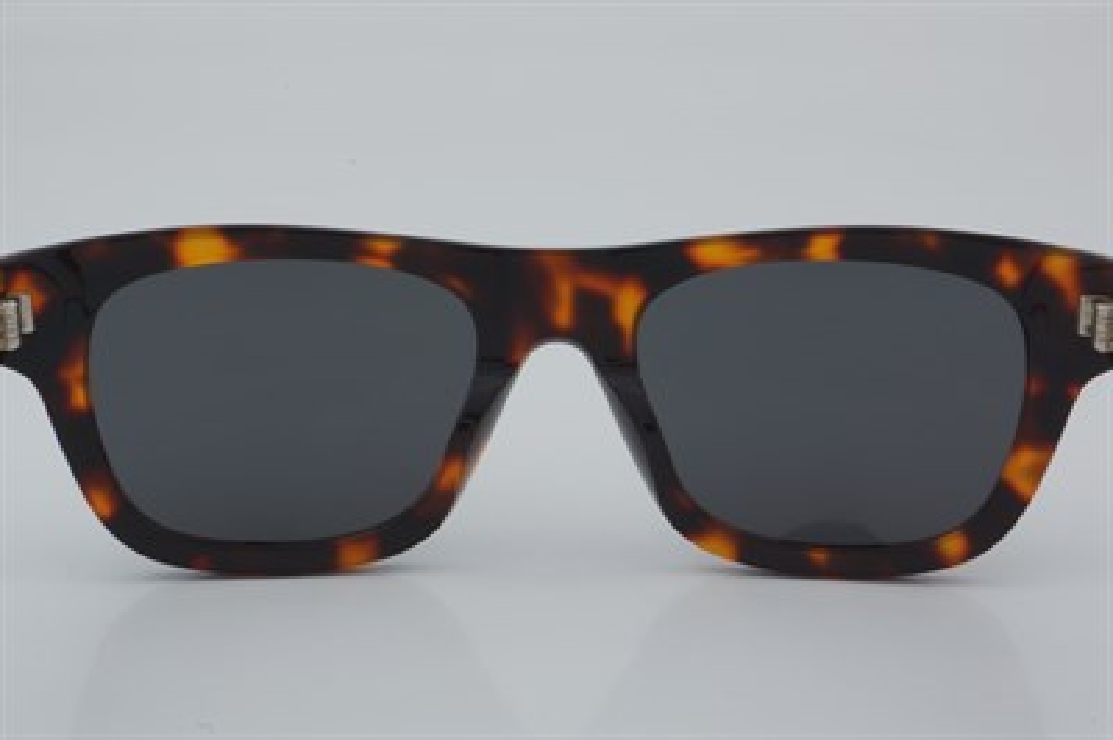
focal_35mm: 75
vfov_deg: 18.2
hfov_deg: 27.0
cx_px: 556
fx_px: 2317
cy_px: 370
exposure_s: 1/4
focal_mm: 50
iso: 100
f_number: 32
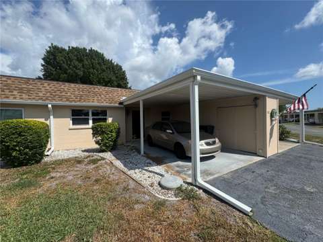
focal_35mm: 14
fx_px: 131
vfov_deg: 85.7
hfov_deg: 102.1
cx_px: 162
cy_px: 121
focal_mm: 2.22
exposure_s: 1/2028
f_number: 2.2
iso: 50
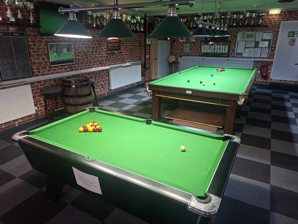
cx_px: 149
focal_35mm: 23
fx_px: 198
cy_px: 112
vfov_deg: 58.9
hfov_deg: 73.9
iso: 250
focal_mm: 5.54
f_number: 1.8
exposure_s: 1/33
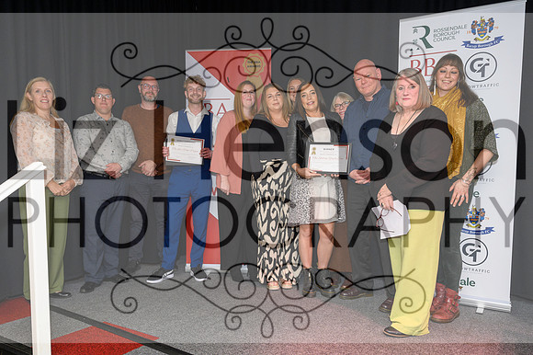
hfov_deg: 66.0
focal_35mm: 28
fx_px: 410
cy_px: 200
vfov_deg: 46.7
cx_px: 274
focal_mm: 24
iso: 1250
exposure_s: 1/200
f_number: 4
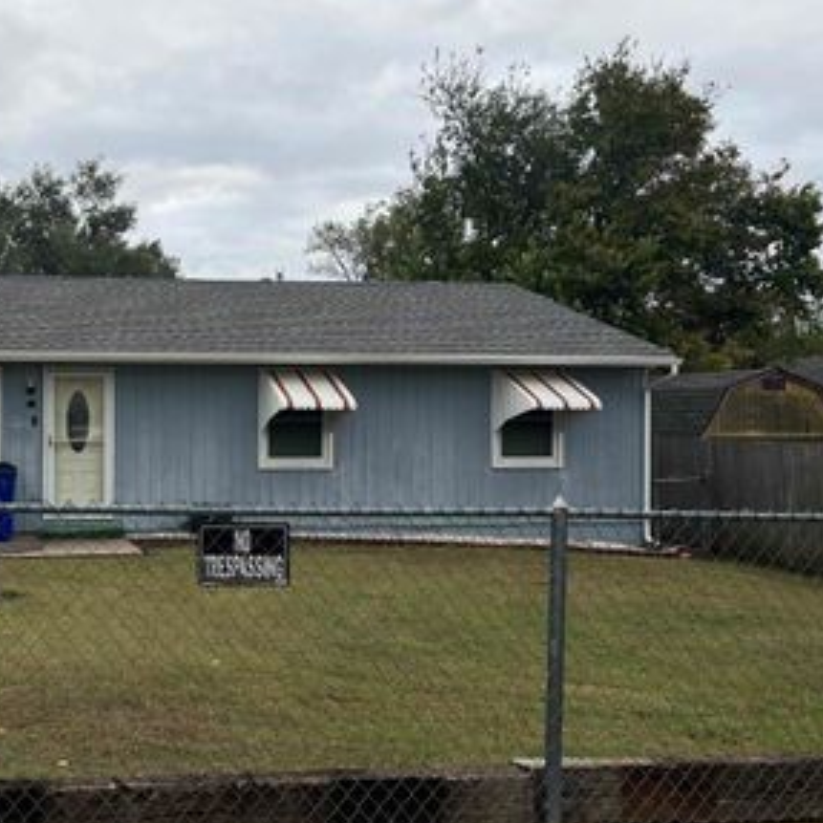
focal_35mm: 40
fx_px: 1076
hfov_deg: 39.6
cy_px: 397
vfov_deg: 41.9
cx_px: 123
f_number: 1.5
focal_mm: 5.7
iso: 50
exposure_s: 1/621
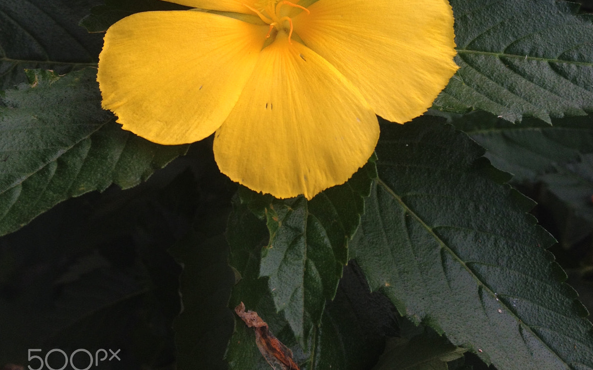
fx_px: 808
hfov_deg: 40.3
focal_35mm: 50
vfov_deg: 25.0
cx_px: 296
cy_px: 27
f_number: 2.4
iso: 50
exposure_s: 1/657
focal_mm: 4.28
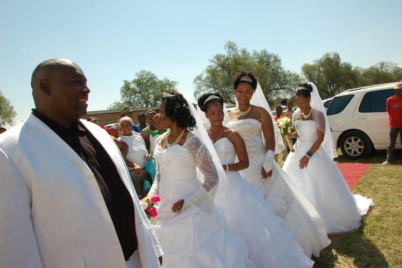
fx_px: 313
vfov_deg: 46.4
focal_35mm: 28
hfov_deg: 65.5
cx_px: 206
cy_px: 131
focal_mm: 18
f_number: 10
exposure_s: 1/400
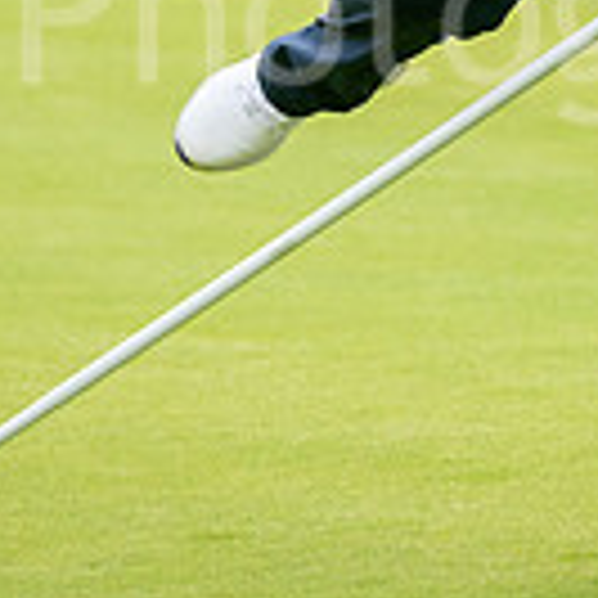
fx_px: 25213
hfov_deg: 1.4
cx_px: 815
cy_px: -265
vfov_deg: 1.4
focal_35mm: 1290
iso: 400
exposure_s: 1/640
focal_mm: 300
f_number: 4
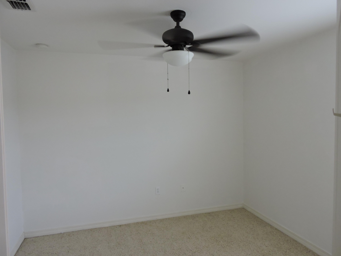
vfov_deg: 56.8
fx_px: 236
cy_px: 128
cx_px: 170
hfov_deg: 71.6
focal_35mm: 24
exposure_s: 1/30
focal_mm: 4.3
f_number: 3.3
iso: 360
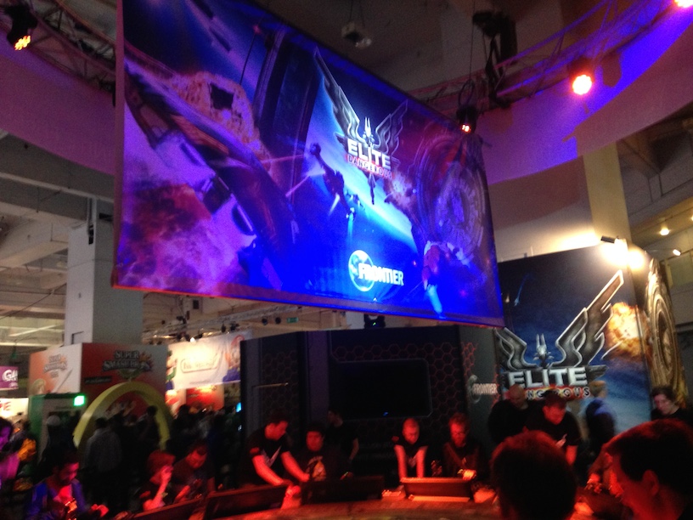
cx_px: 346
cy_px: 260
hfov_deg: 55.4
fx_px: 661
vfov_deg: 42.9
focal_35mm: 33
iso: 250
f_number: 2.4
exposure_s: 1/20
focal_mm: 4.12
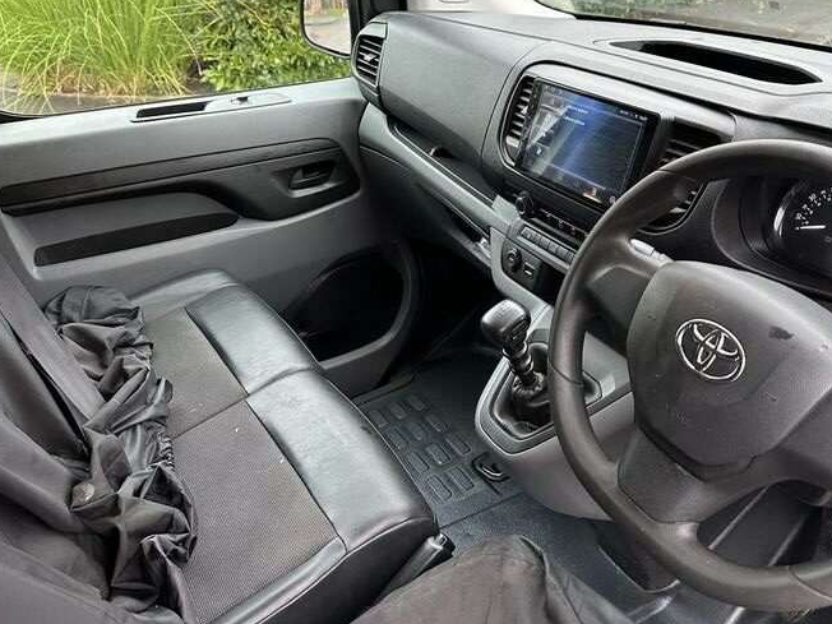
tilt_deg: -26.5
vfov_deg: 42.5
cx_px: 411
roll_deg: +5.3
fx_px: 793
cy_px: 218
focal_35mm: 33
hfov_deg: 55.4
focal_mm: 6.86
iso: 250
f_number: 1.78
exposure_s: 1/121
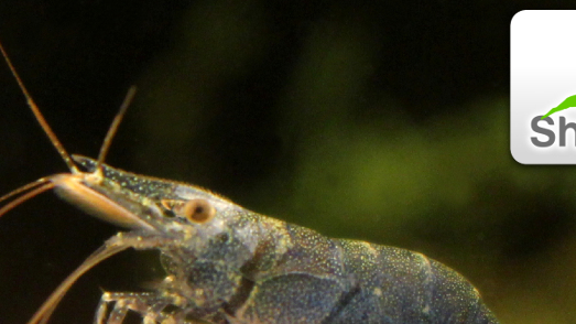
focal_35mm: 60
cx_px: 306
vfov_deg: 19.5
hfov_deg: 34.9
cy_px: 315
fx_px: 916
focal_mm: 6
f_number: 3.2
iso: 80
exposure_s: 1/40
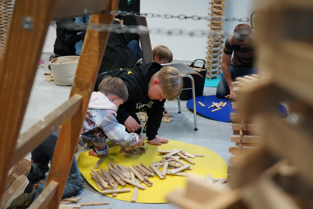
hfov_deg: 45.4
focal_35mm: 43
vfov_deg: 31.2
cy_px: 104
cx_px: 156
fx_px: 374
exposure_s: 1/160
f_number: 4.5
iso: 5000
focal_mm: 43
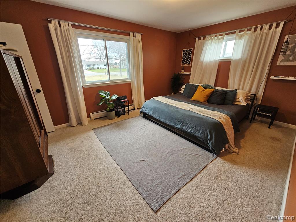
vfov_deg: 89.9
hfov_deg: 106.2
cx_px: 148
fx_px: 111
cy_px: 111
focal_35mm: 13
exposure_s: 1/60
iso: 160
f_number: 2.2
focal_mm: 2.2
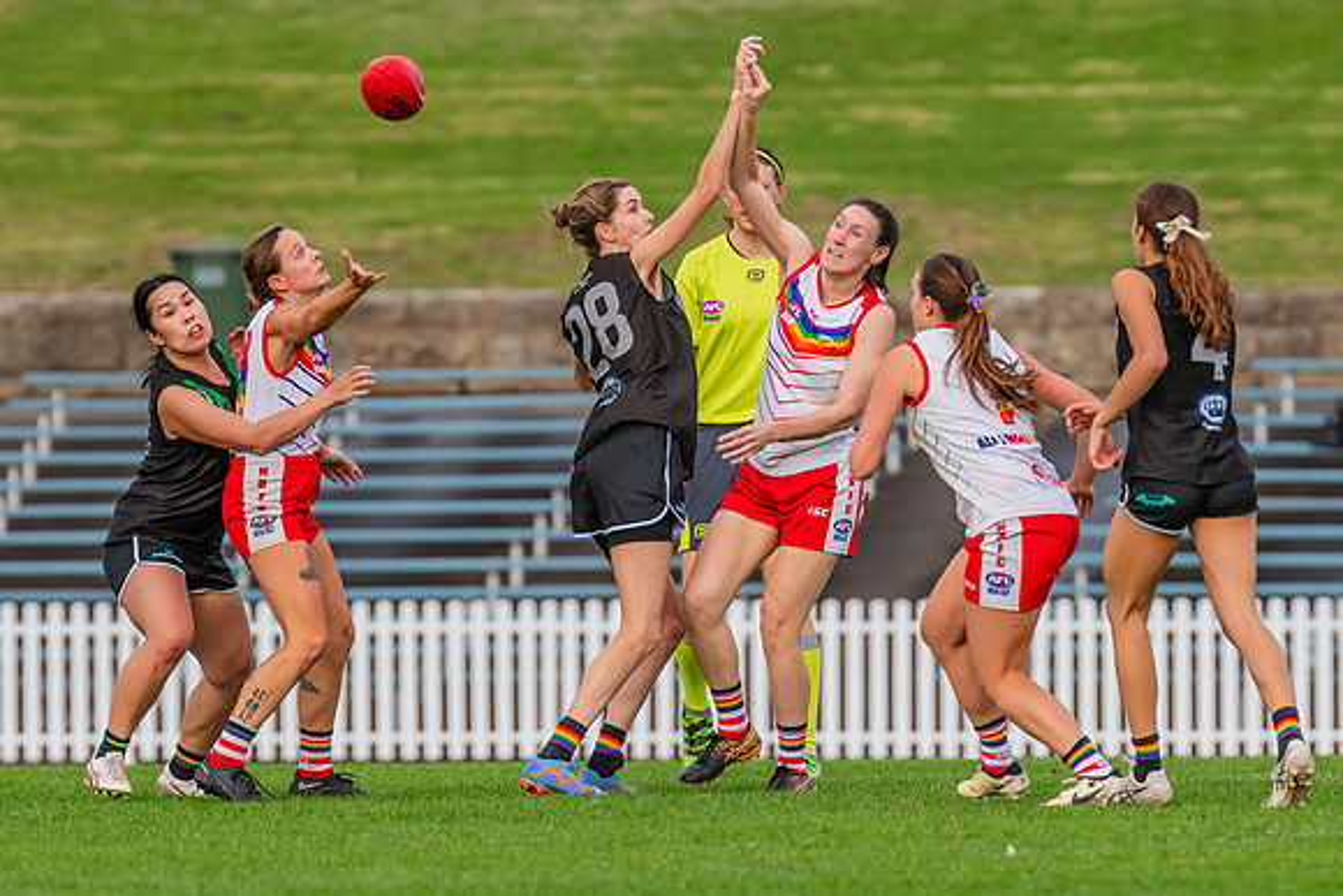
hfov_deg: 3.1
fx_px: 25012
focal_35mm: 670
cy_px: 493
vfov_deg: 2.1
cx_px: 777
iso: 800
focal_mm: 420
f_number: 6.3
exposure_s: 1/1000
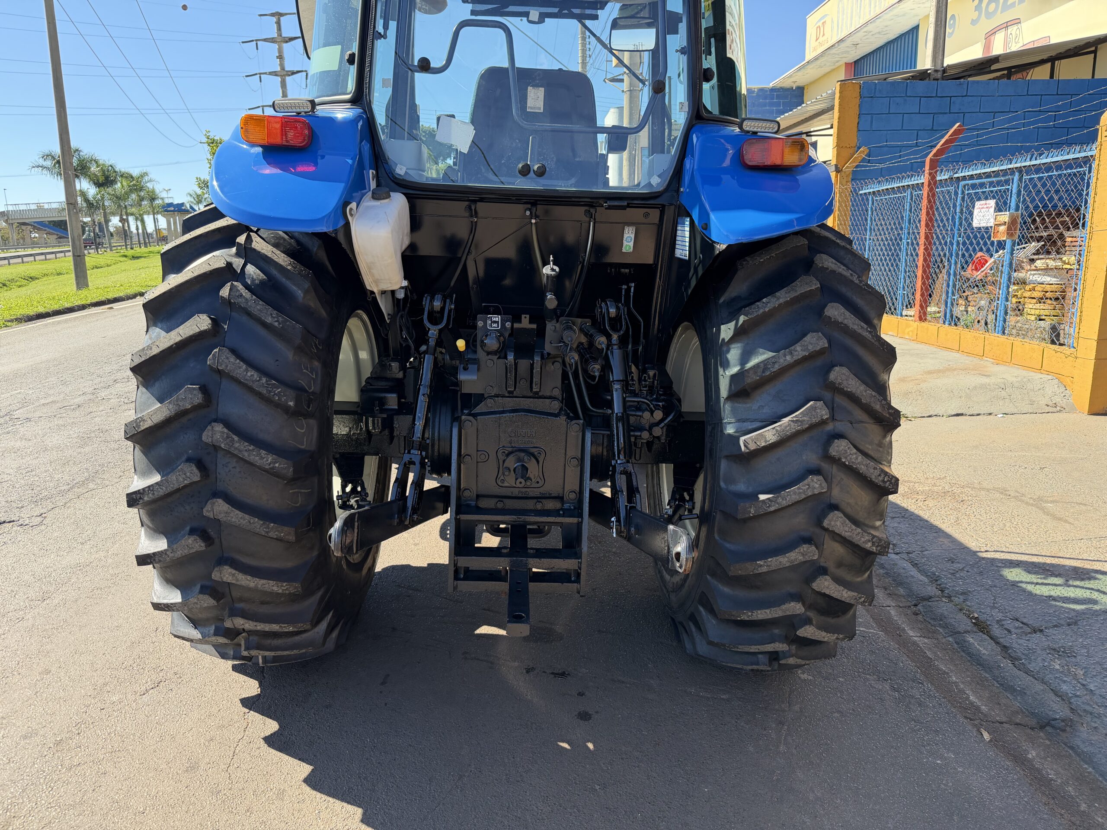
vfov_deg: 56.8
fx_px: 768
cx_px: 554
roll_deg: +0.7
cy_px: 415
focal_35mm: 24
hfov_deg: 71.6
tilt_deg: -12.0
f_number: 1.78
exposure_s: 1/1156
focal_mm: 6.76
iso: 100
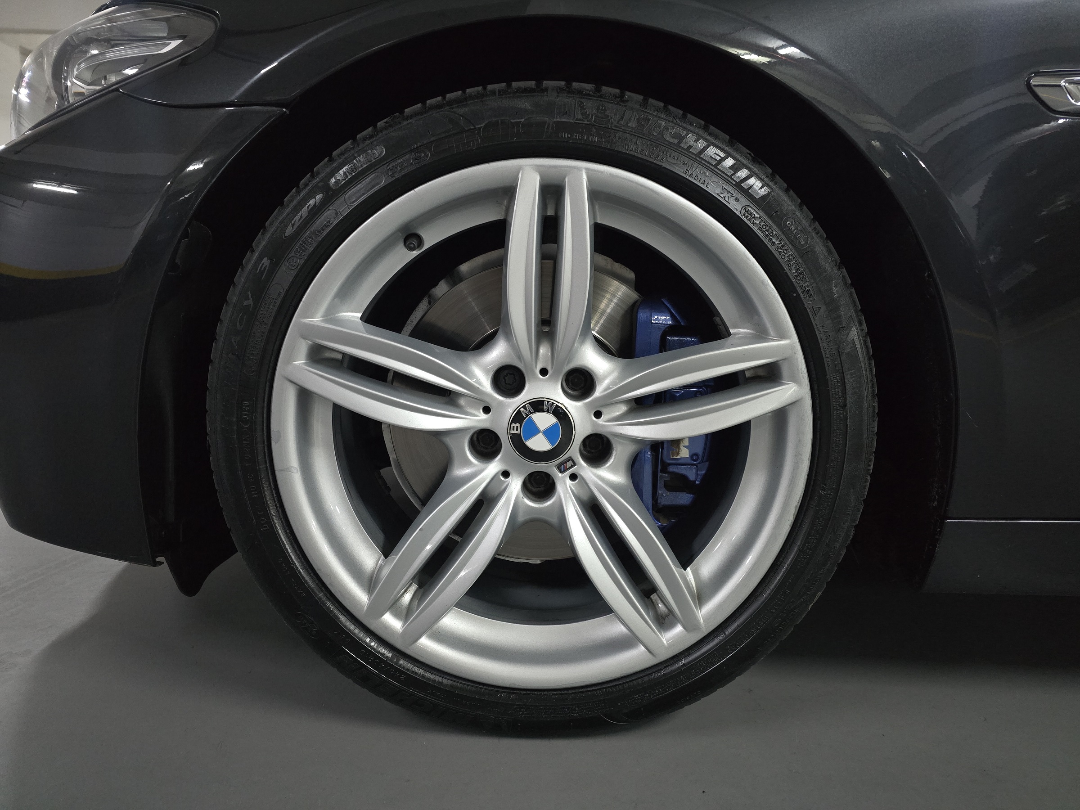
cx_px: 540
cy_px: 405
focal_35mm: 23
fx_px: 718
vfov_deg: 58.9
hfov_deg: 73.9
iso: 1250
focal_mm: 6.3
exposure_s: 1/40
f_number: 1.7
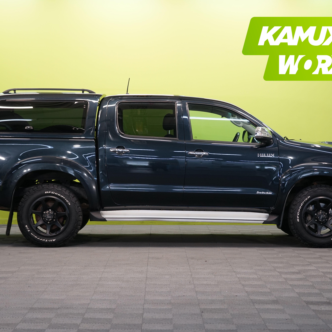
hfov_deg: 20.2
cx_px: 169
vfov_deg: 20.2
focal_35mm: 86
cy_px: 166
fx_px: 933
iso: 500
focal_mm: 67
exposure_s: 1/30
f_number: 5.6
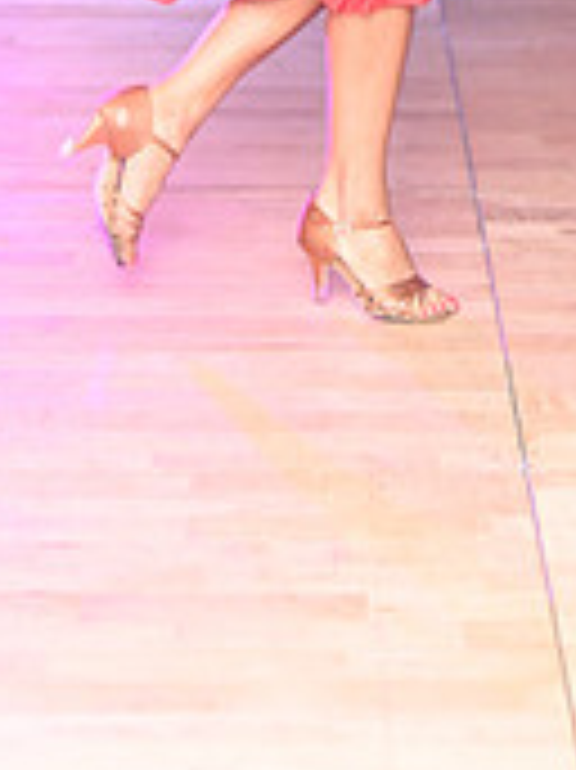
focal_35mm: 124
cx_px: 484
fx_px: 2755
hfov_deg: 11.9
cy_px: -315
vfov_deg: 15.0
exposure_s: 1/200
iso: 5000
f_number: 5
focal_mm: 38
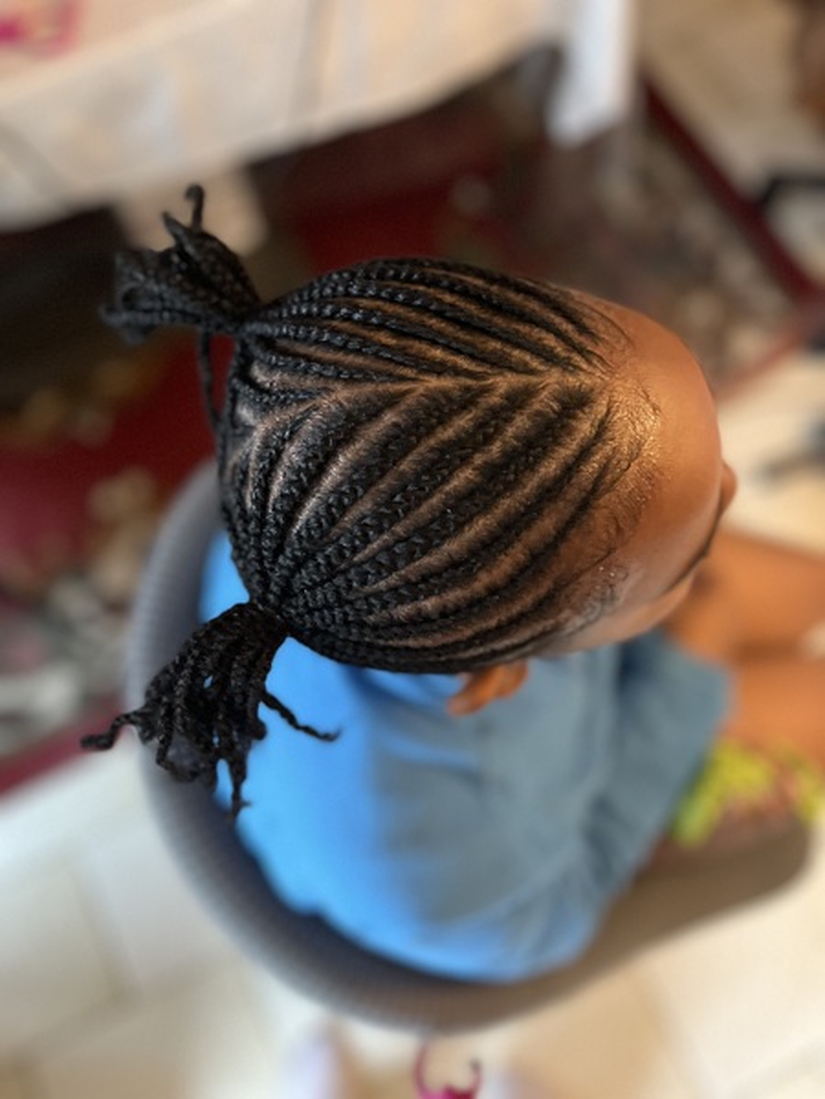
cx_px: 412
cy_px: 550
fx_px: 826
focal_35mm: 26
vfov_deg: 67.3
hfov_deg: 53.1
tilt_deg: -70.7
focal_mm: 5.1
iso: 640
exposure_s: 1/38
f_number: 1.6
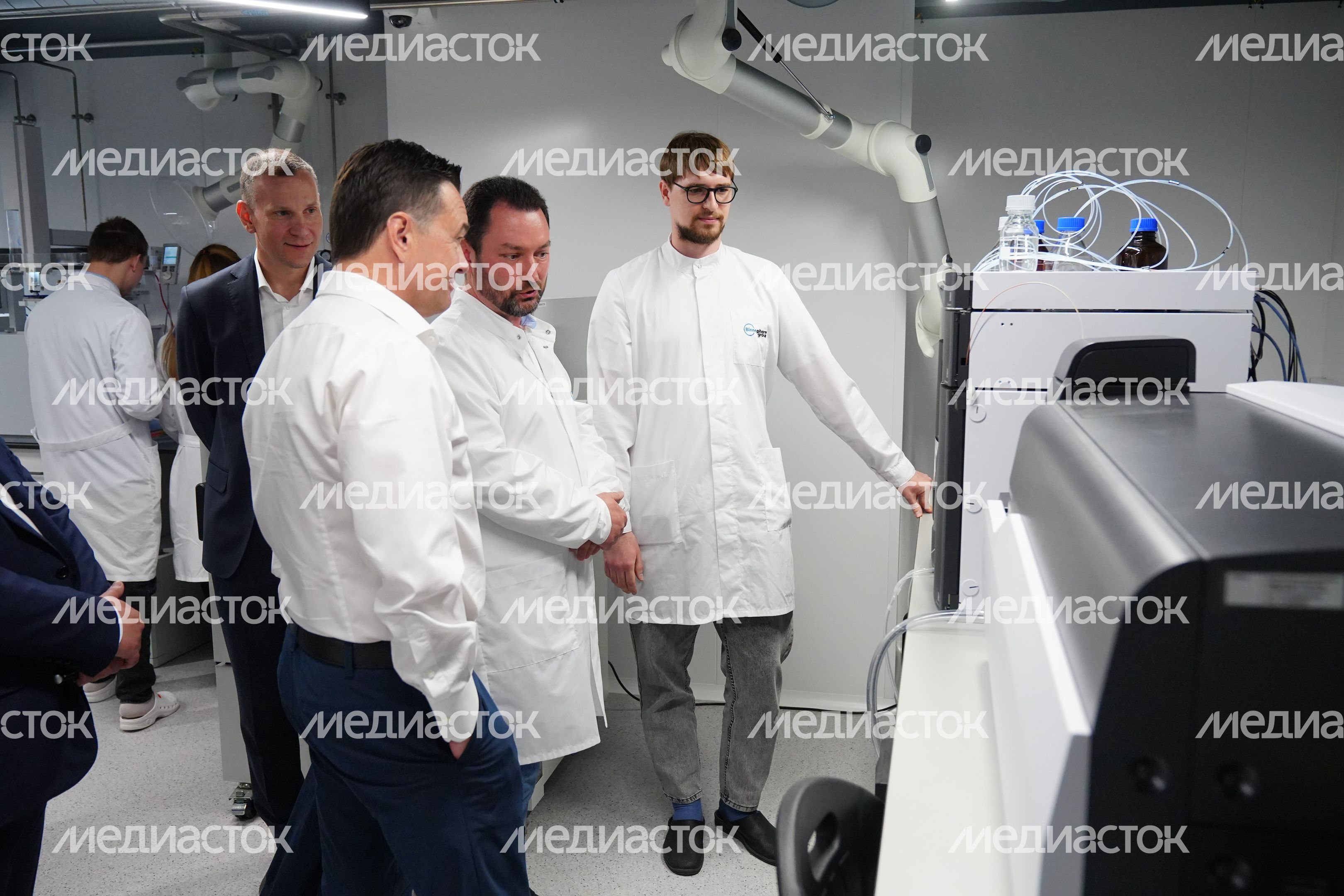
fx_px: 1120
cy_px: 448
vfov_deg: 43.6
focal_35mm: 30
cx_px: 672
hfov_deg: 61.9
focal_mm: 30
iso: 4000
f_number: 4.5
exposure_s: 1/640
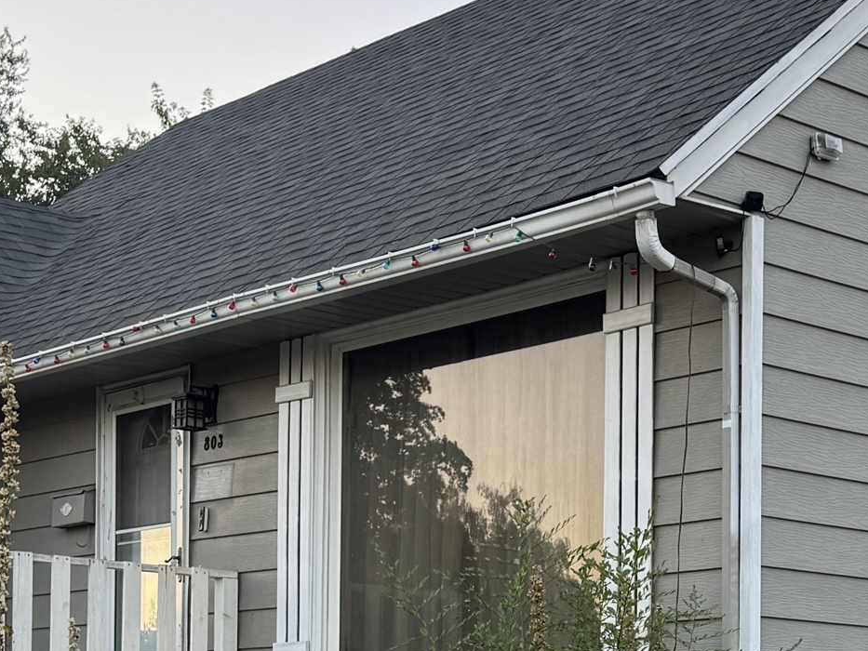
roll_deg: -0.5
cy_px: 700
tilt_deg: +1.0
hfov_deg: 24.3
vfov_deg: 18.0
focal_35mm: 79
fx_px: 1981
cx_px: 709
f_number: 1.78
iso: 80
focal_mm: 6.76
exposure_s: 1/200
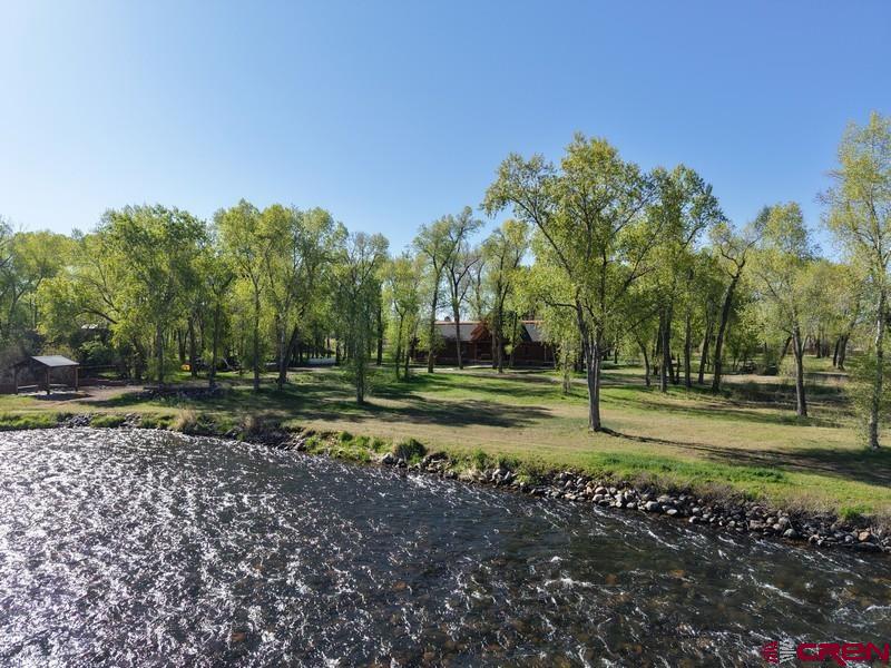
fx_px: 618
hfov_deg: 71.6
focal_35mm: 24
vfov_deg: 56.8
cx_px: 446
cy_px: 334
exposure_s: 1/3200
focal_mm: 8.67
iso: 220
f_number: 1.8
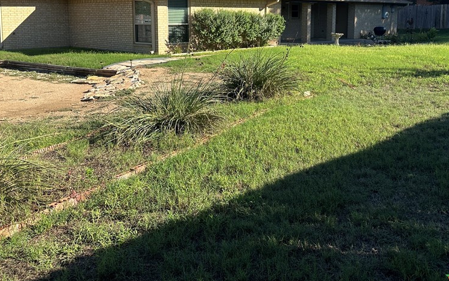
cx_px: 225
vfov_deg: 35.3
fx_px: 428
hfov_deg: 55.3
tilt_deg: -6.6
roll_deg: -0.1
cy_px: 65
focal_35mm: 35
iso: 80
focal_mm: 6.86
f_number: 1.78
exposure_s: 1/2299
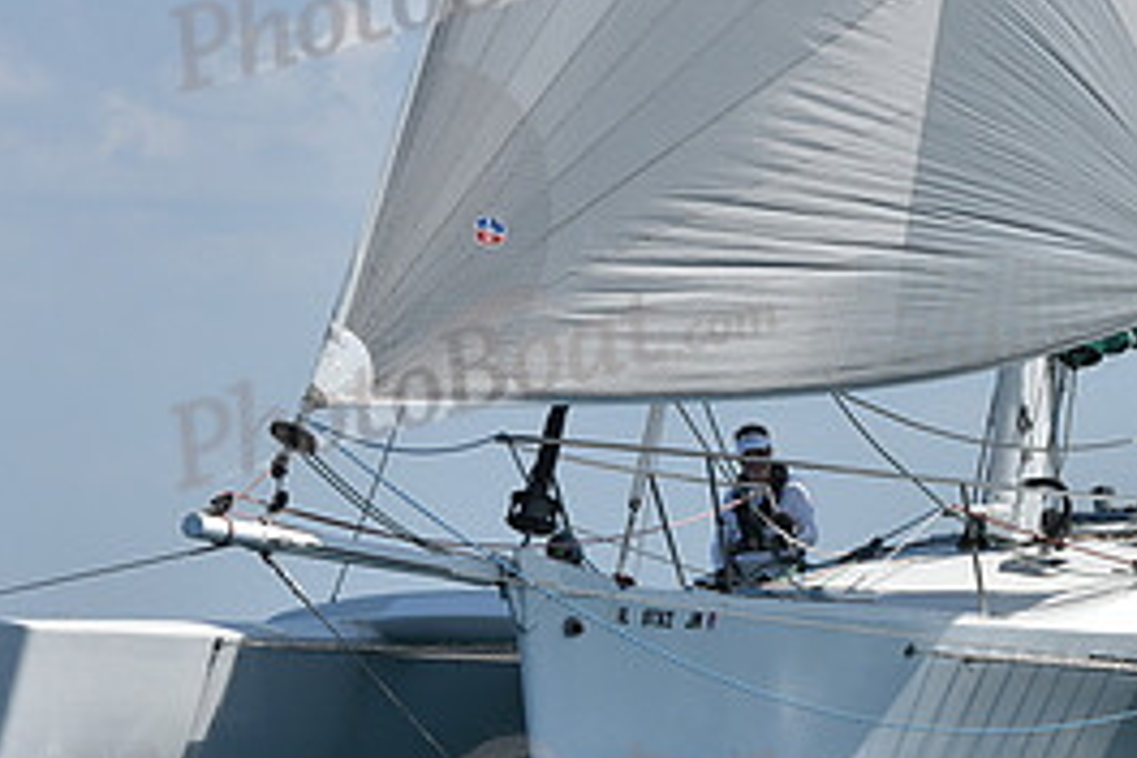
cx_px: 1003
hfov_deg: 9.8
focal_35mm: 209
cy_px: 541
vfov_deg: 6.6
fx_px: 6600
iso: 250
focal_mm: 95
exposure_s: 1/1250
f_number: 8
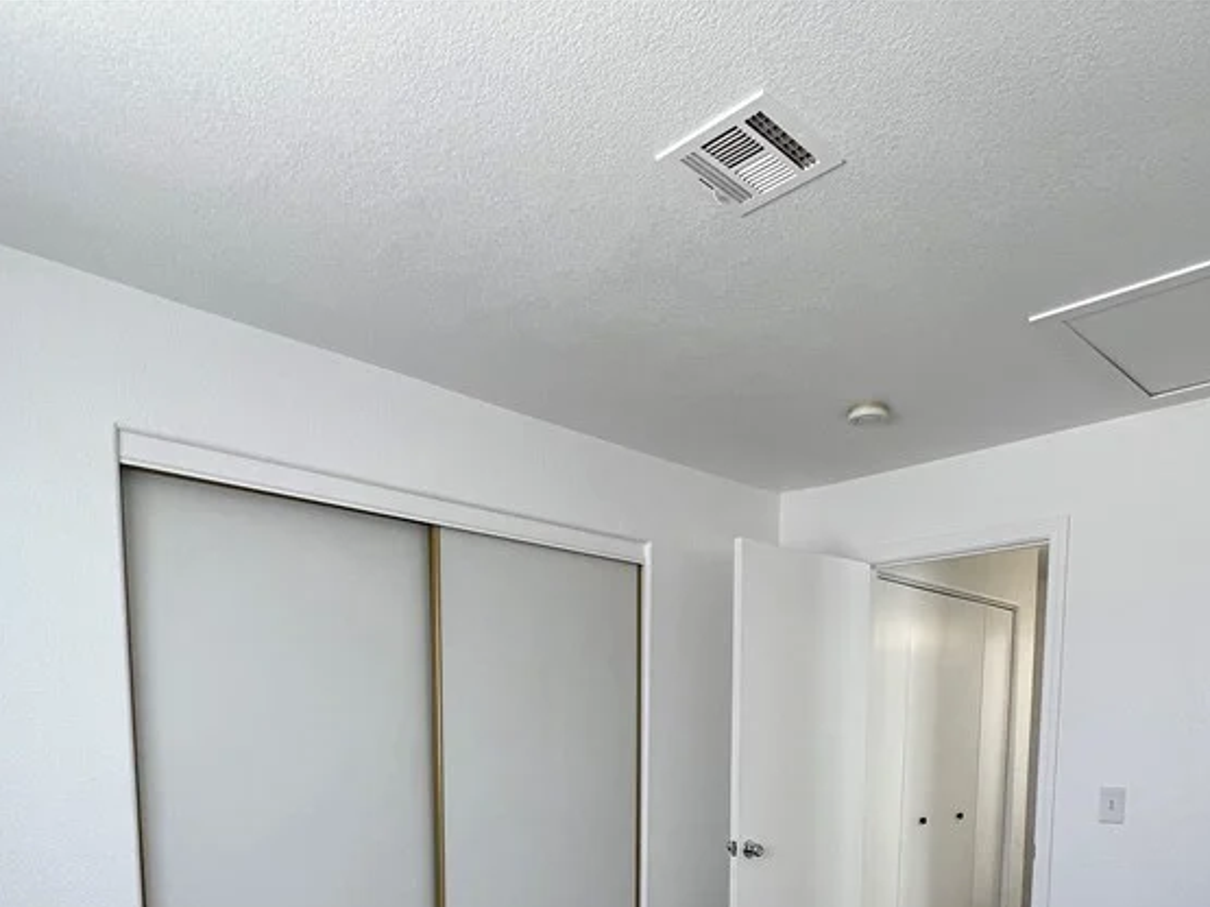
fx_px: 839
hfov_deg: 71.5
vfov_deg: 49.8
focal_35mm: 24
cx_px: 654
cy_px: 835
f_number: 1.8
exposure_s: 1/99
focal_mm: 1.57
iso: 40
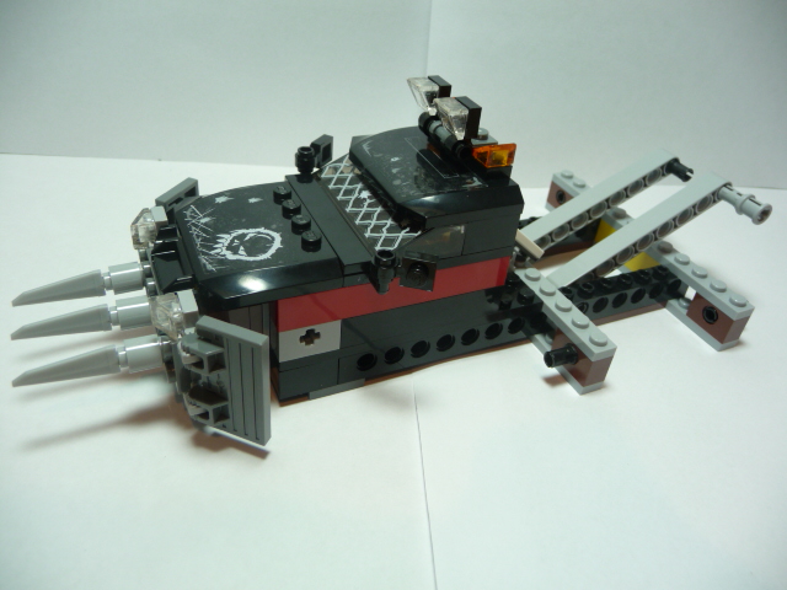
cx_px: 394
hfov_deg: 63.4
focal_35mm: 28
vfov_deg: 49.7
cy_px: 295
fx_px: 637
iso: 100
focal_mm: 4.7
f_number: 3.3
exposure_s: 1/40
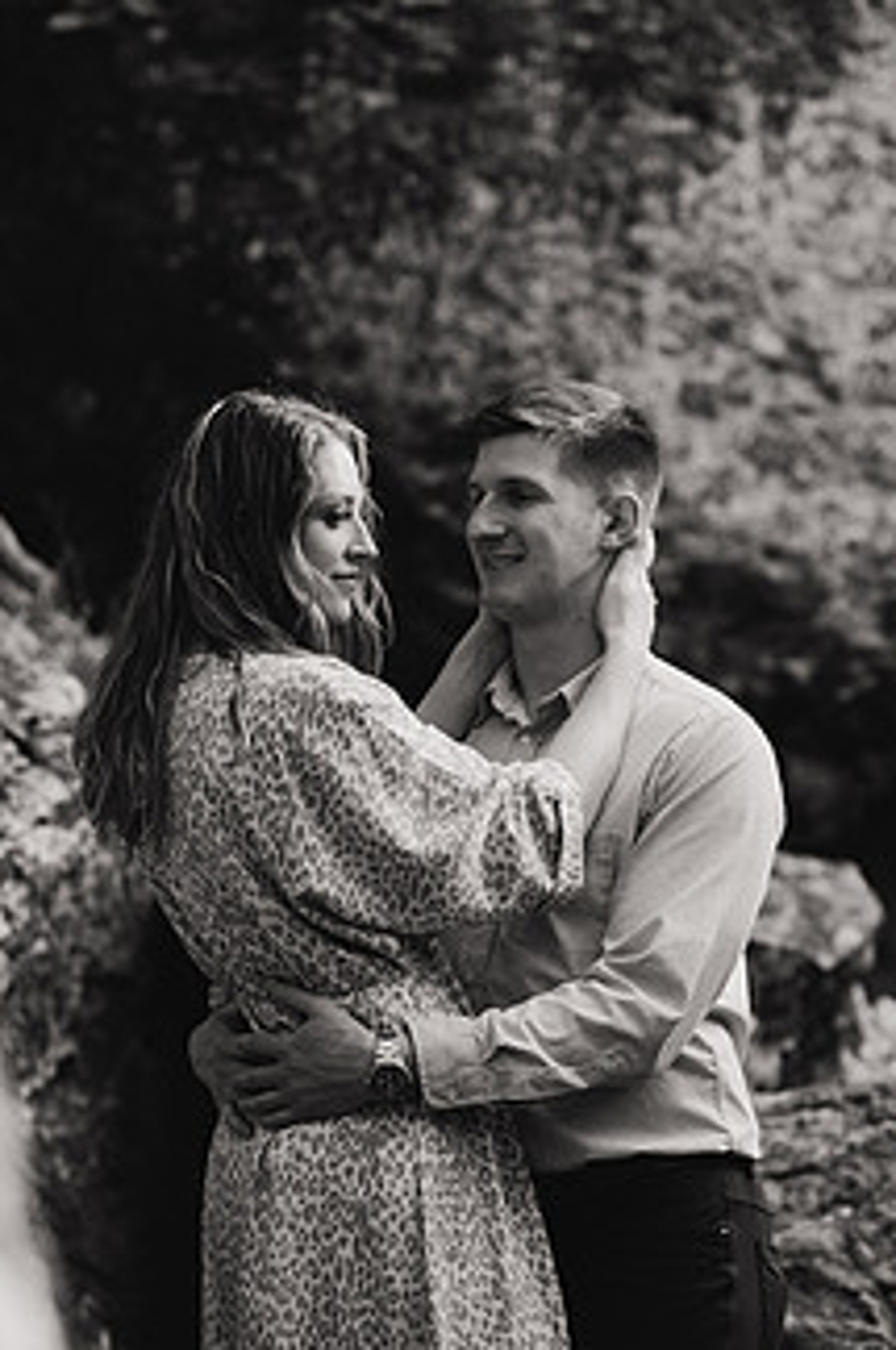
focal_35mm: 118
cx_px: 415
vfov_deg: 17.3
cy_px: 858
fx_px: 4419
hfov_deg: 11.6
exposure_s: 1/400
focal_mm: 85
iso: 100
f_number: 2
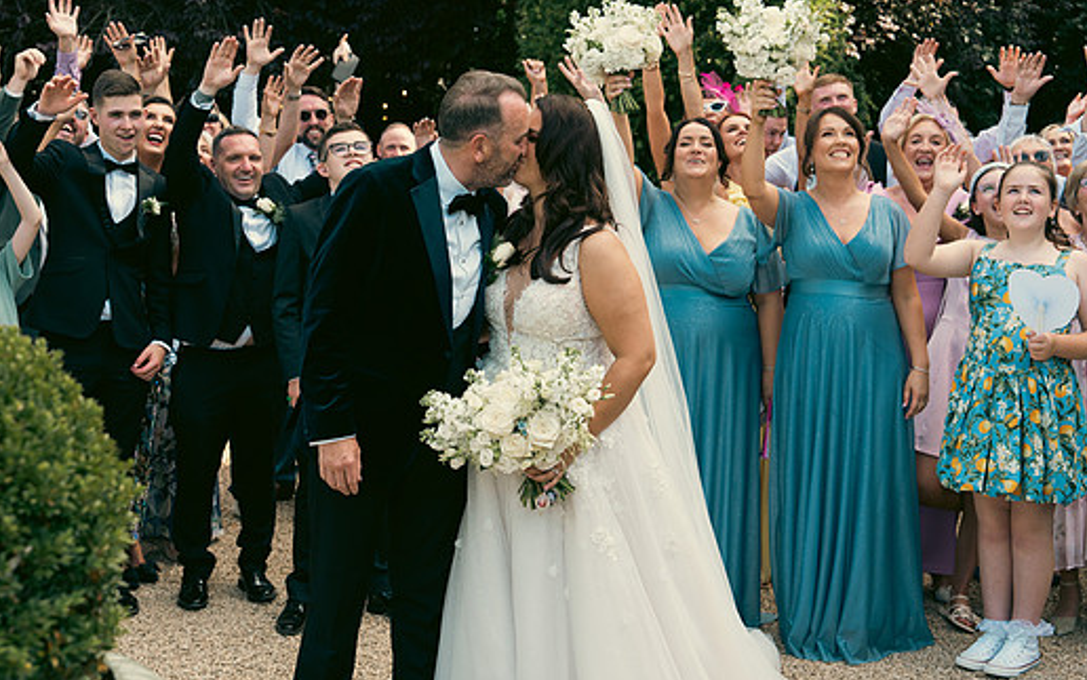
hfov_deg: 36.9
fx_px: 1630
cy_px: 317
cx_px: 510
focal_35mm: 55
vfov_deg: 23.6
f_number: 5
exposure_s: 1/250
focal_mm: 48
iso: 250
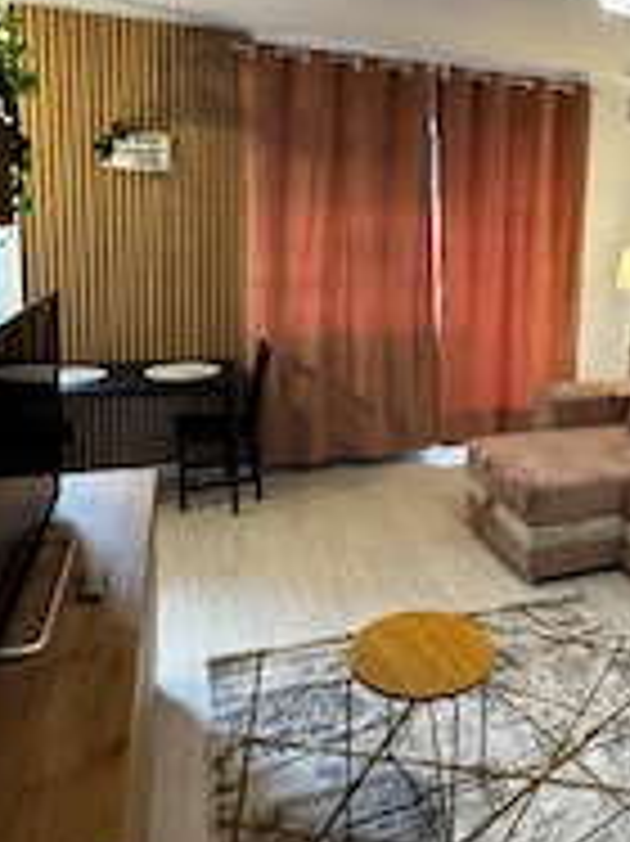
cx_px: 482
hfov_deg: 45.0
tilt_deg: -7.3
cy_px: 324
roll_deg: -4.3
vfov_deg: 59.3
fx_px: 729
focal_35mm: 30
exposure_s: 1/50
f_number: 2.2
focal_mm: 2.22
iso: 250
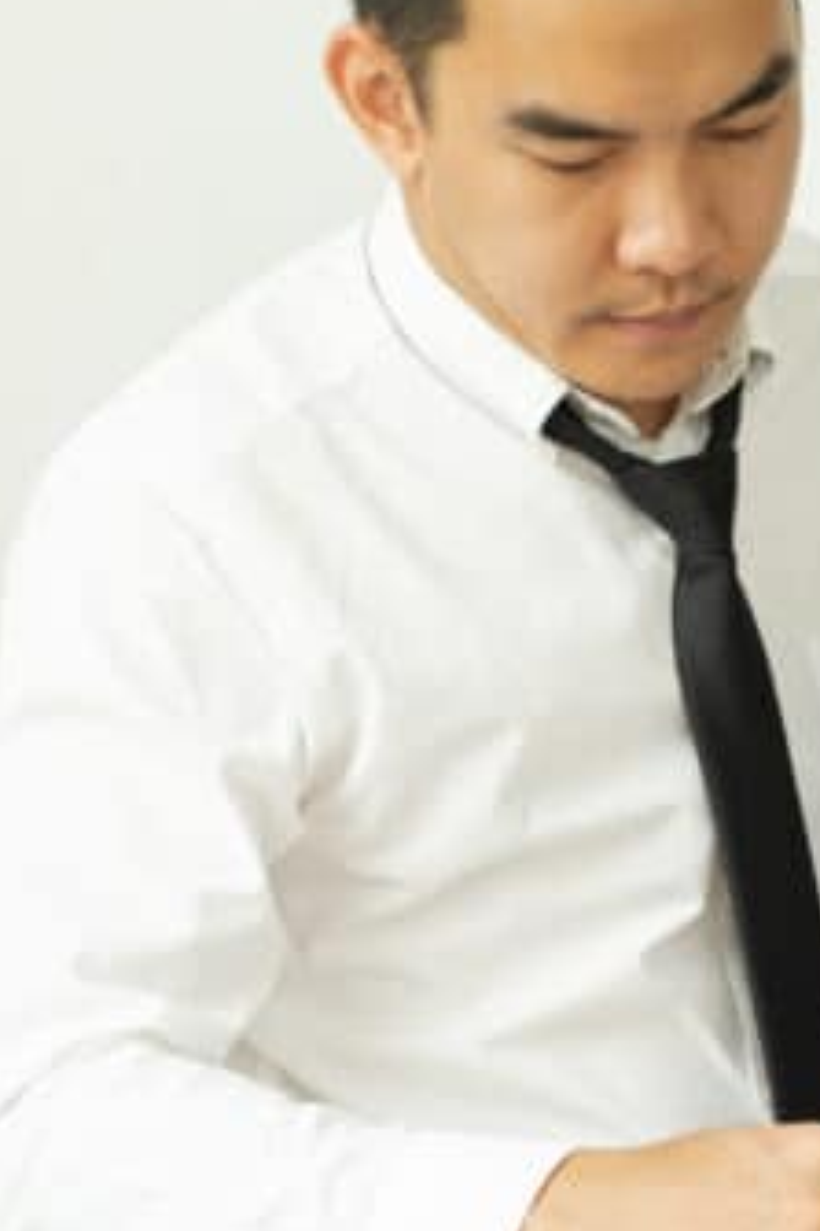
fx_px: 5540
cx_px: 640
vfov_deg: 12.7
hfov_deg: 8.5
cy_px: 796
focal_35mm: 162
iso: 200
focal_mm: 35
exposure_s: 1/125
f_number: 2.8
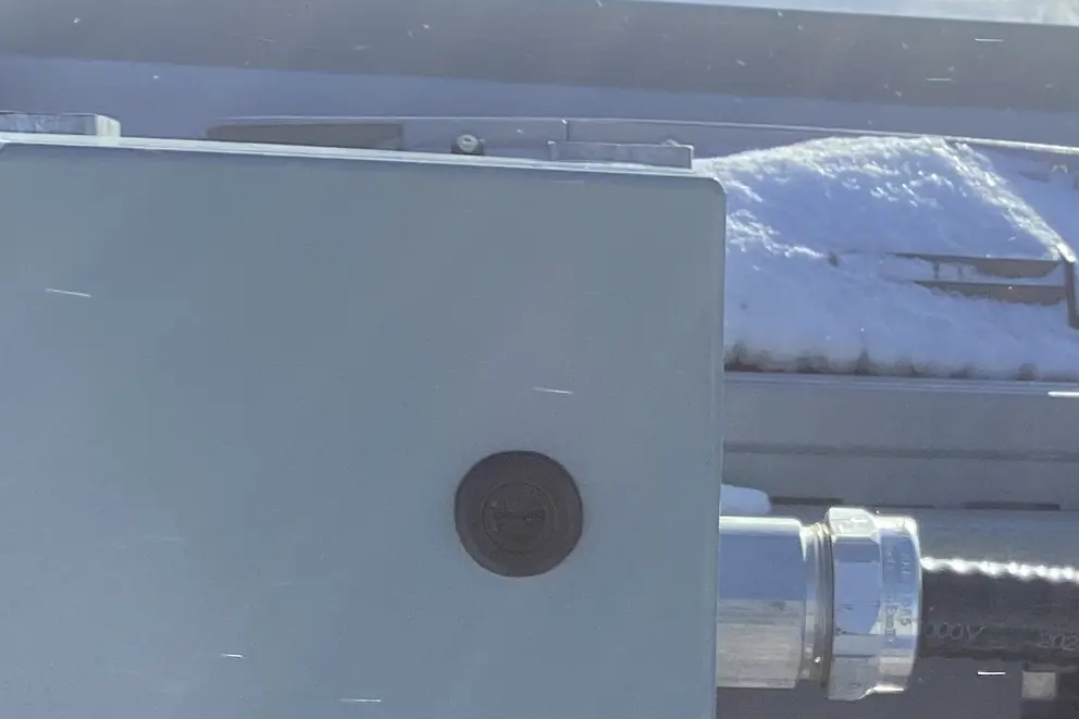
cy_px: 826
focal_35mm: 78
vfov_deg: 16.8
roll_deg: -1.7
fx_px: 2337
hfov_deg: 25.3
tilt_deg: -16.9
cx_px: 957
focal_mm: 3.3
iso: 25
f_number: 2.4
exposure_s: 1/1404
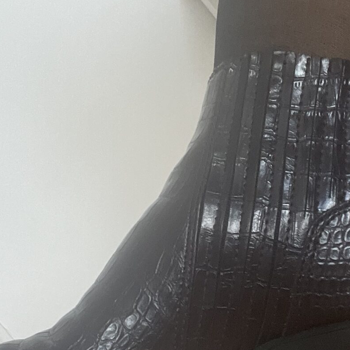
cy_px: 314
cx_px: 177
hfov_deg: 25.0
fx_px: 789
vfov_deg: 24.3
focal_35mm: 69
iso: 100
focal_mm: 2.71
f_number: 2.2
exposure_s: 1/100
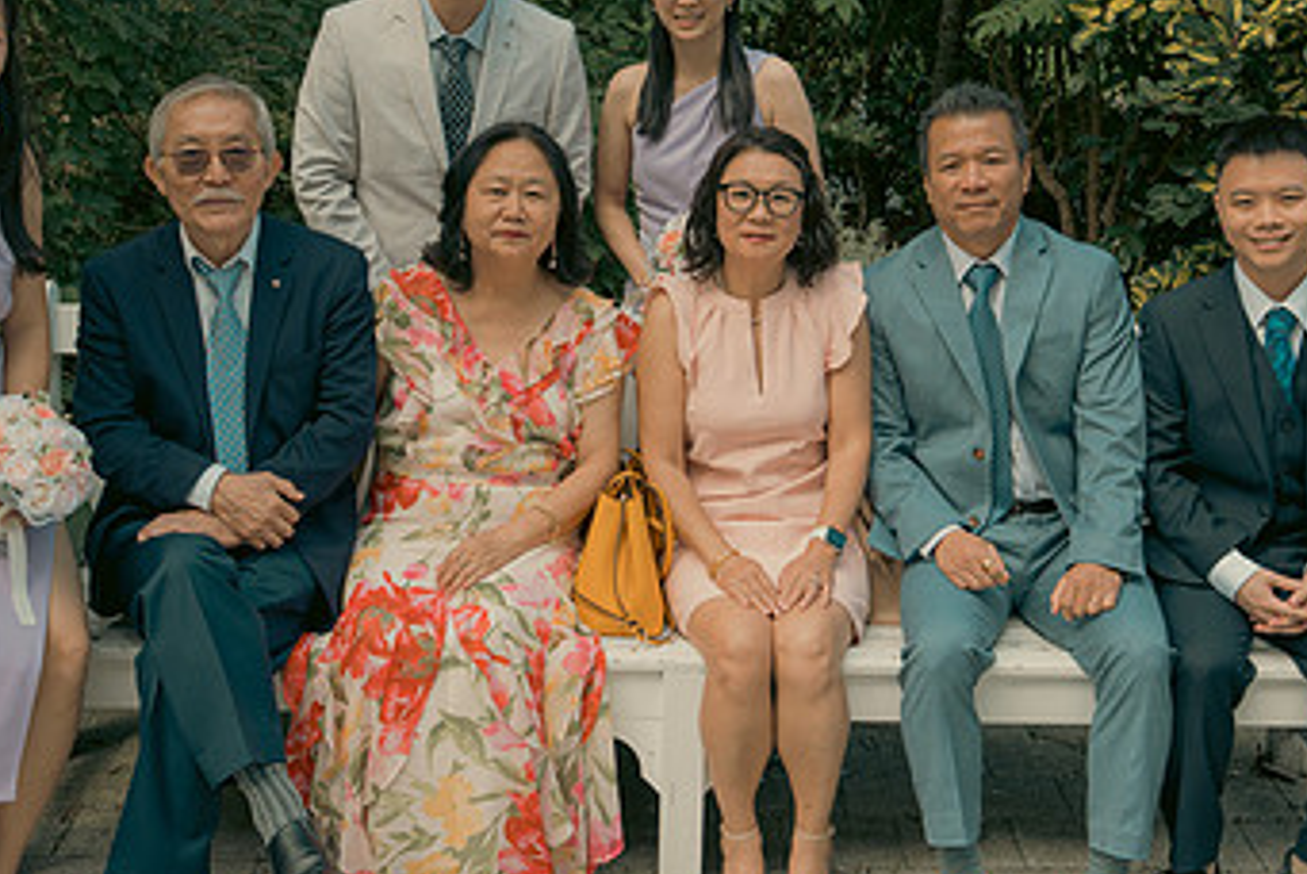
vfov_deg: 26.5
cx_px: 663
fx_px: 1853
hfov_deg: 38.8
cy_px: 355
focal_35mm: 51
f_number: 5
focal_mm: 30
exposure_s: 1/160
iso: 125
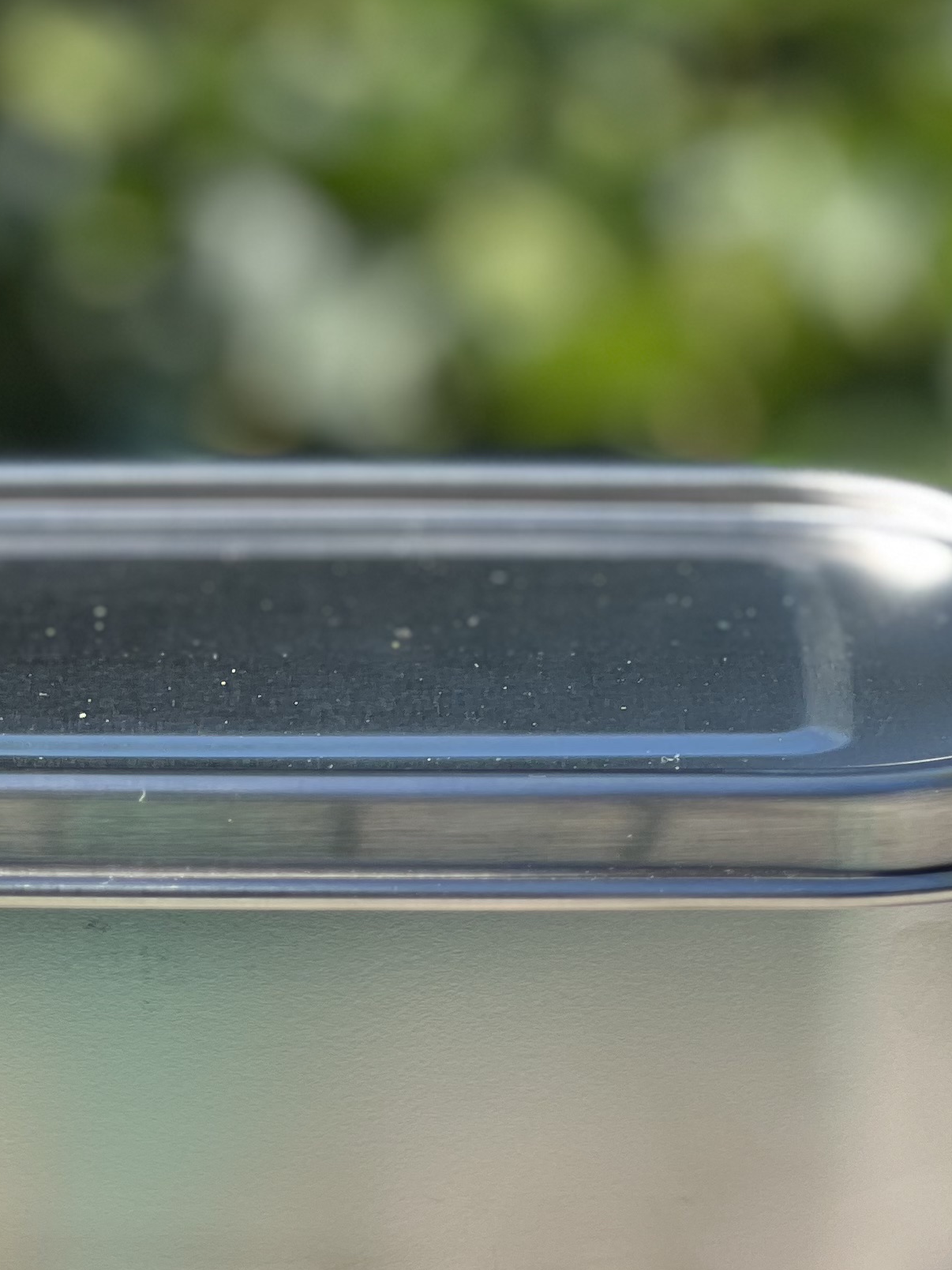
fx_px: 7080
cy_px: 339
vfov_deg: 10.2
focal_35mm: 193
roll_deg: +2.1
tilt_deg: -14.7
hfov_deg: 7.7
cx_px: 178
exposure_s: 1/150
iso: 20
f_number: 2.8
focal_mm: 9
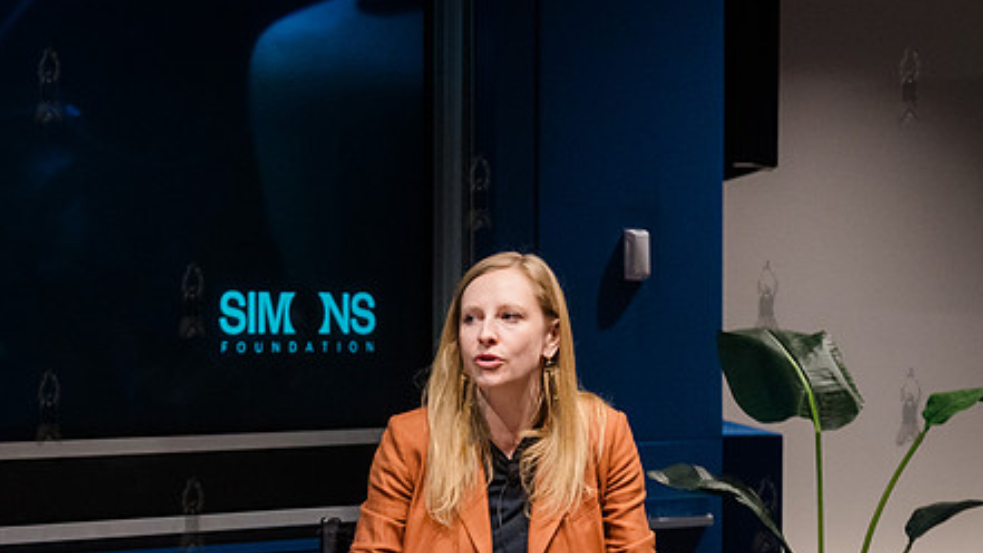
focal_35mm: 115
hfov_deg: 18.6
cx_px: 477
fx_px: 2997
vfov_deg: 10.5
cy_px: 406
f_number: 4
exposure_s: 1/160
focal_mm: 83
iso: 8000
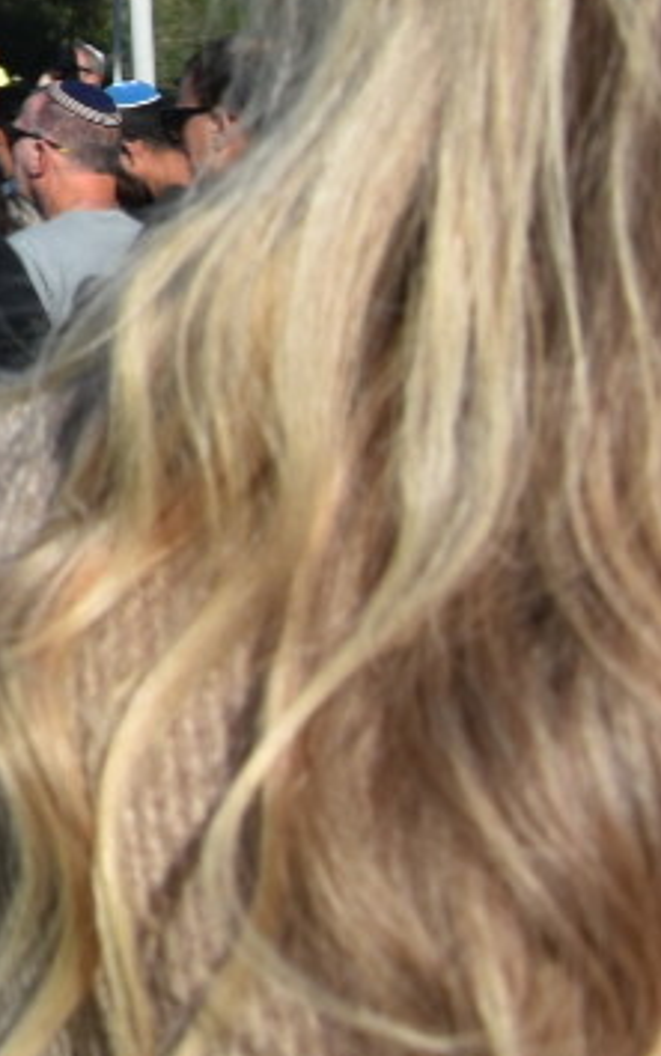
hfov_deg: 8.3
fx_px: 3573
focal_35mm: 124
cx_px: -1560
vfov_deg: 16.1
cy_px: -263
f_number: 8
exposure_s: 1/500
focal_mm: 18
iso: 100
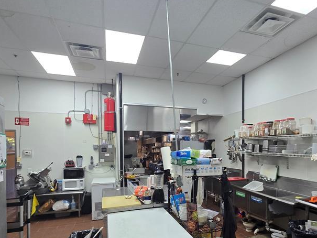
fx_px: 202
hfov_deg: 75.5
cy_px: 153
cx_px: 191
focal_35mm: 22
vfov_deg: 60.1
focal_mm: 2.2
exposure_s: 1/60
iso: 80
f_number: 2.2
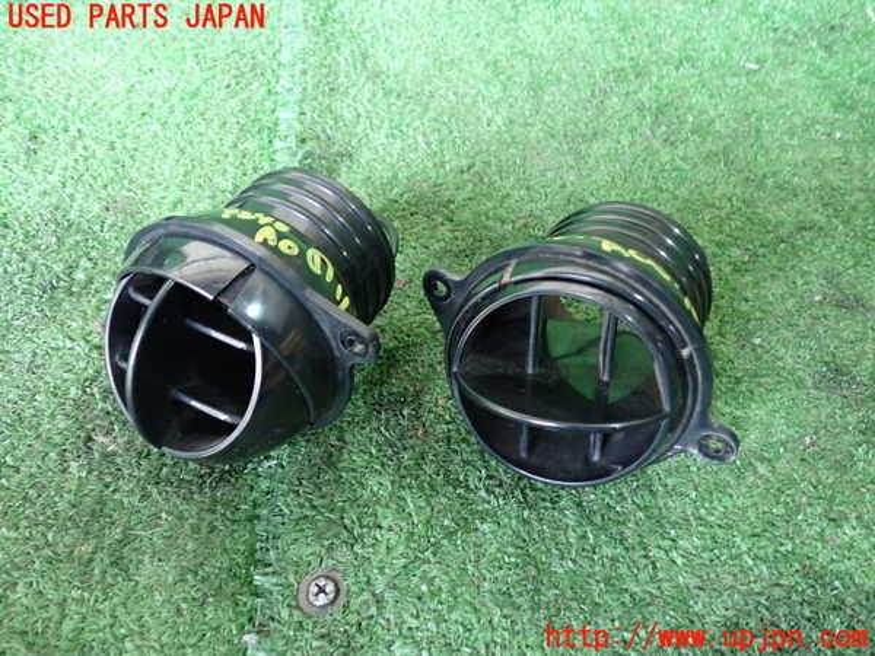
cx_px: 438
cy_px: 328
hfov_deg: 60.0
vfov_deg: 46.8
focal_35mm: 30
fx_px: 758
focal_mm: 5.4
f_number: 2.3
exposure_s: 1/30
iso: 800
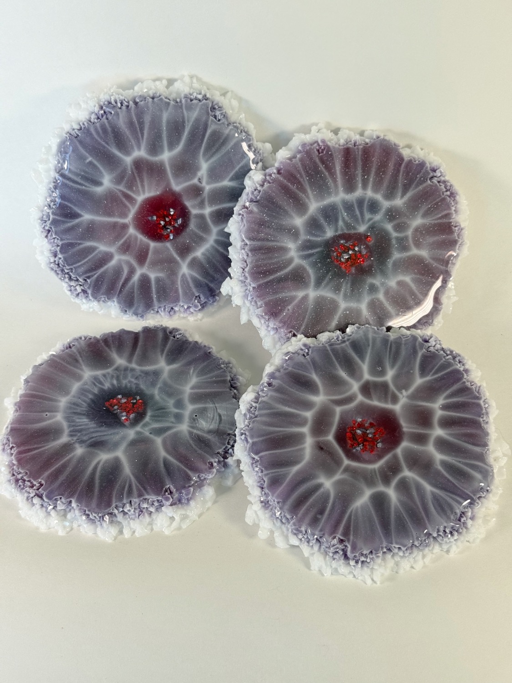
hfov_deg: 30.3
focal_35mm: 48
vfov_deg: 39.7
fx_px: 947
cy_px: 342
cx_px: 256
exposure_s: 1/315
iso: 80
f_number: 1.78
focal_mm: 6.76
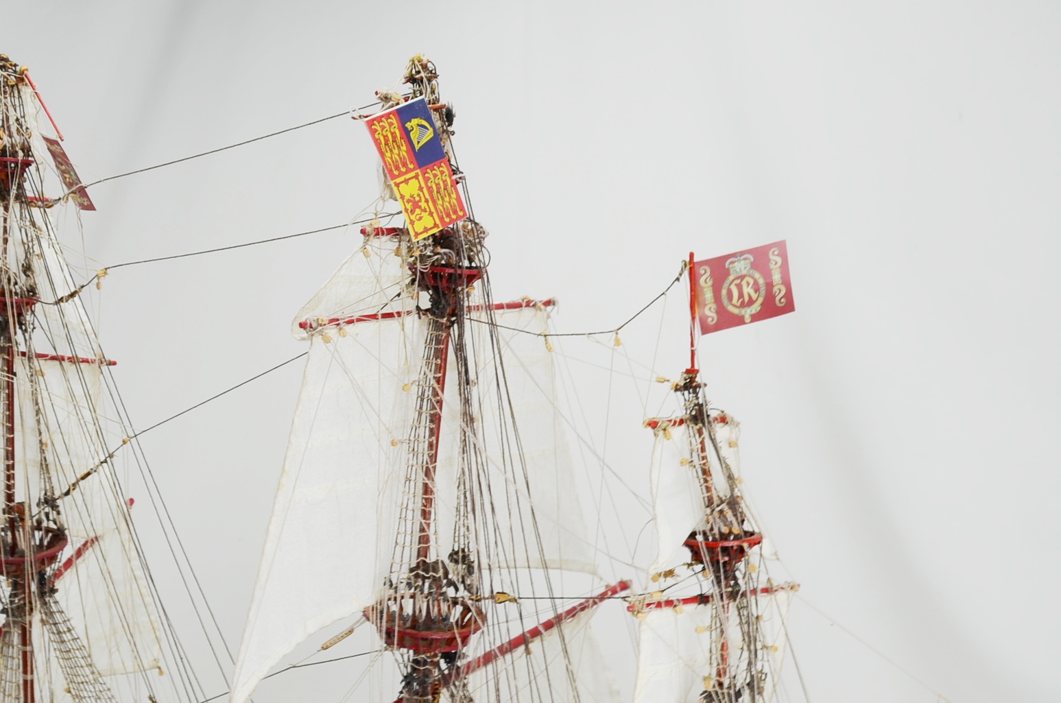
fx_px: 1265
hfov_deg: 45.0
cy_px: 545
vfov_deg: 30.4
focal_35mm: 43
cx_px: 374
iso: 100
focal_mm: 18
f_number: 3.5
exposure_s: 1/60
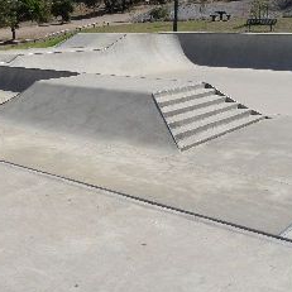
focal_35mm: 49
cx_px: 96
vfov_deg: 34.6
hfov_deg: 34.3
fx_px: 468
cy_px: 121
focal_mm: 5.3
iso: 80
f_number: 5
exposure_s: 1/750
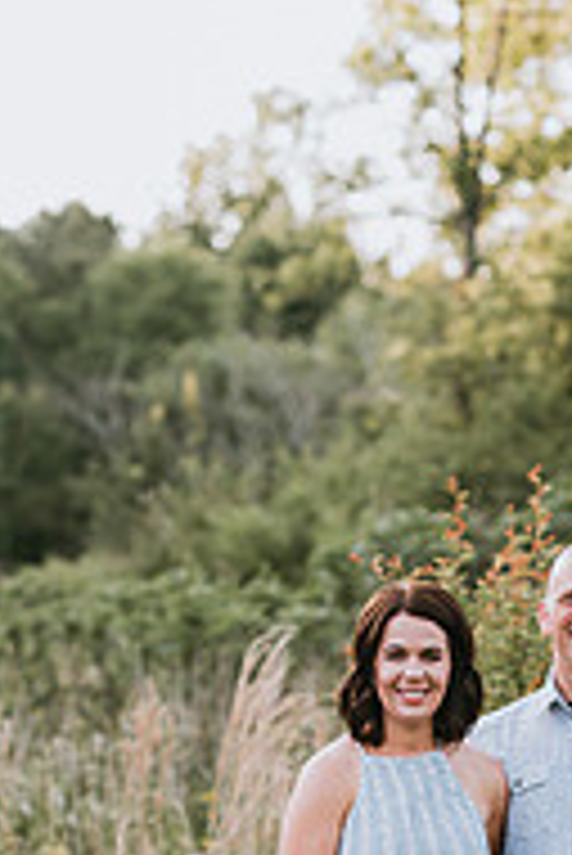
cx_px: 410
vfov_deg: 10.1
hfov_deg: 6.8
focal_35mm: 201
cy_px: 864
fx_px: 4781
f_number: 2.5
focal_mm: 85
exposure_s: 1/320
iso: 200
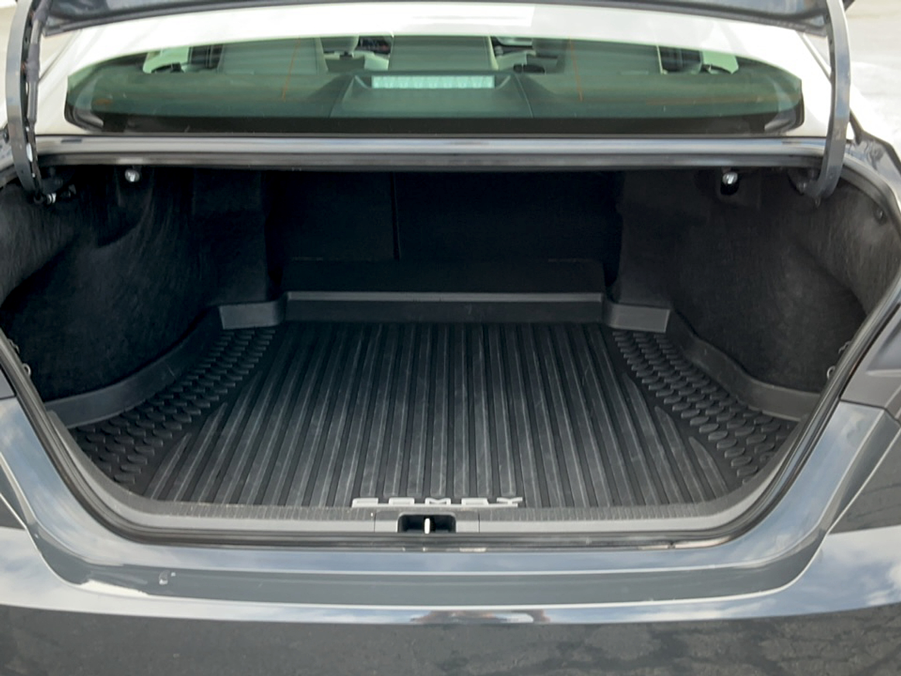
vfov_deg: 46.8
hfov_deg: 60.0
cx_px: 450
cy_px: 338
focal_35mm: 30
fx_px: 781
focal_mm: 3
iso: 25
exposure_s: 1/60
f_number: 1.8
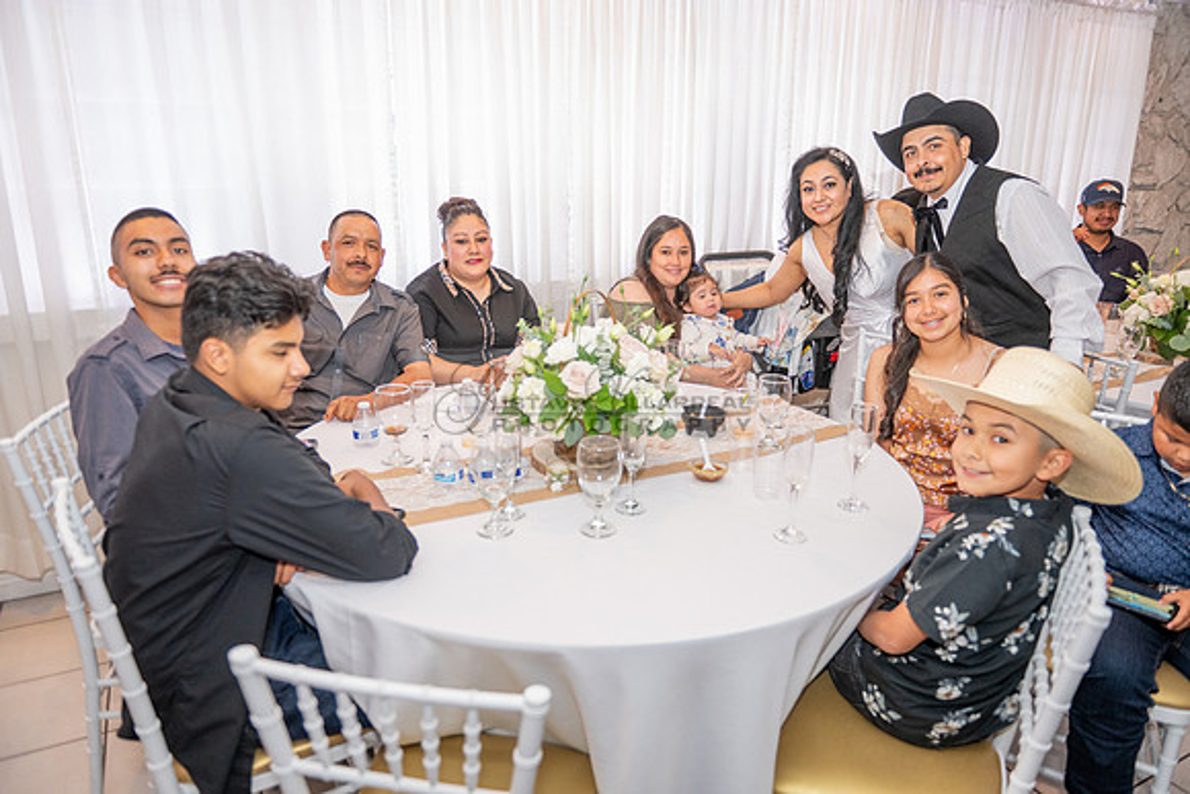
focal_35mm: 24
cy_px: 397
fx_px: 793
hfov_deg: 73.7
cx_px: 595
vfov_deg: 53.2
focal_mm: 24
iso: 800
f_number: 3.2
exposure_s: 1/160
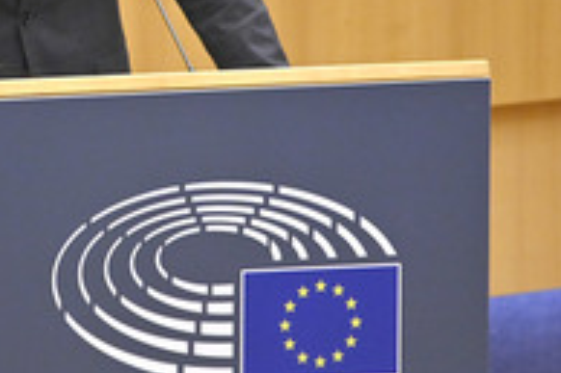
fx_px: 21704
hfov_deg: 1.5
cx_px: 117
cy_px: -23
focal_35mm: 1394
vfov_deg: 1.0
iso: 4000
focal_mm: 600
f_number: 6.3
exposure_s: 1/500
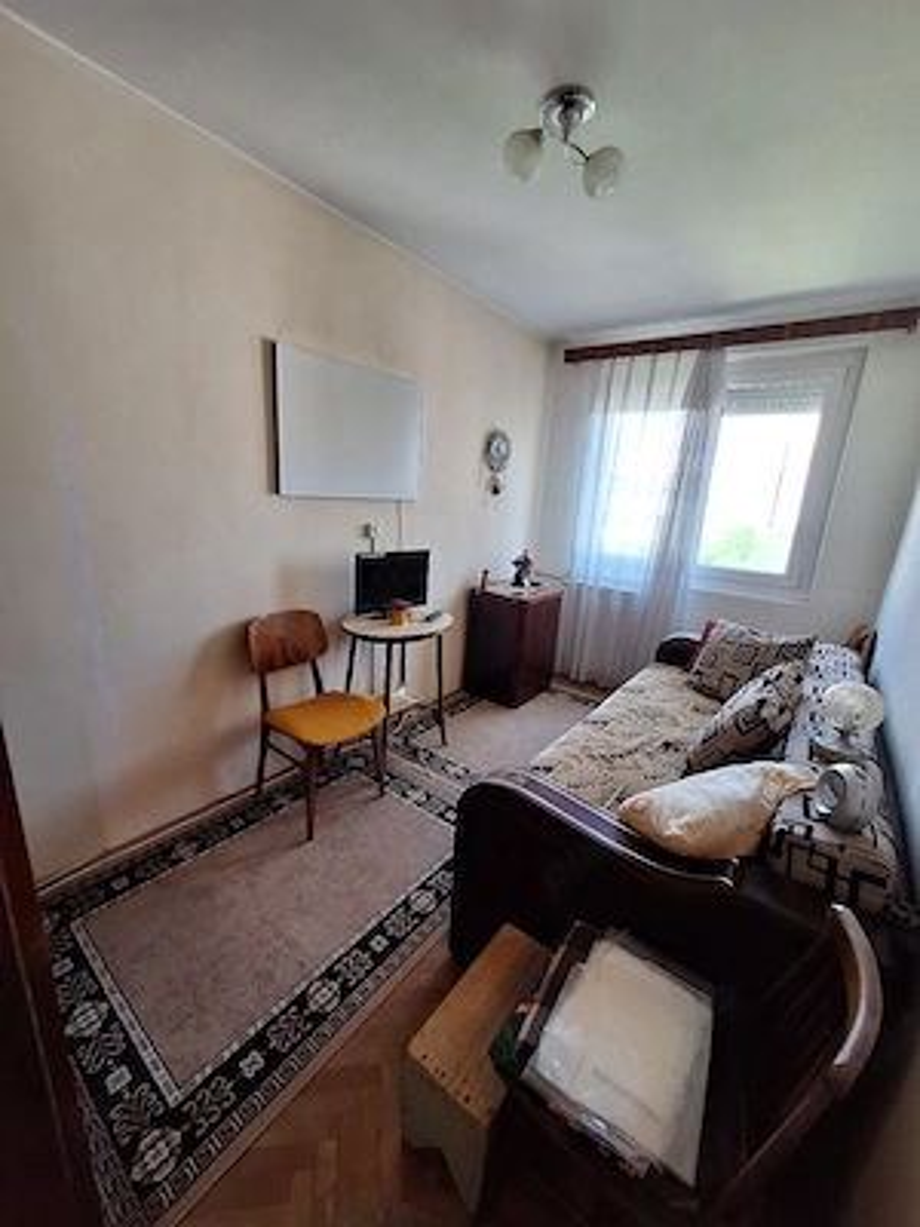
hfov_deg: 89.9
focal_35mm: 13
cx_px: 460
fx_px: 461
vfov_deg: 106.2
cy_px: 614
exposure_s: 1/50
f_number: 2.2
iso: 80
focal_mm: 1.74
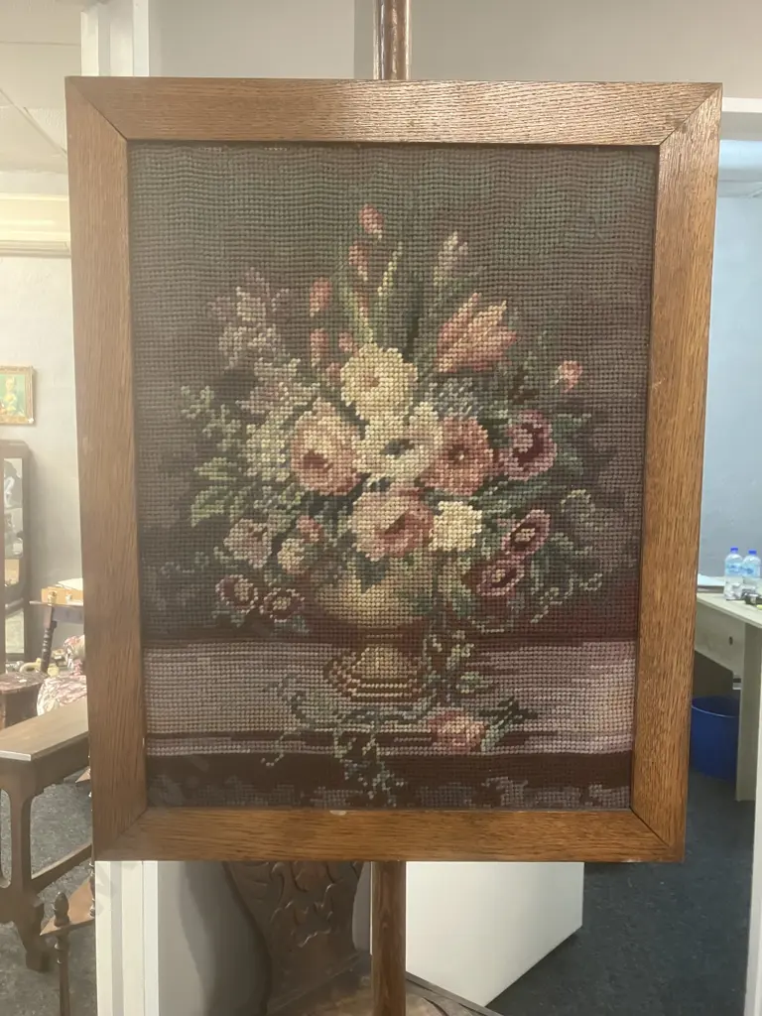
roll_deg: -0.5
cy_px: 508
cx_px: 381
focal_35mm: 28
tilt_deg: -3.0
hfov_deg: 49.7
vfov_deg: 63.4
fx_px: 822
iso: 400
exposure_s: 1/33
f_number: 1.8
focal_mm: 3.99
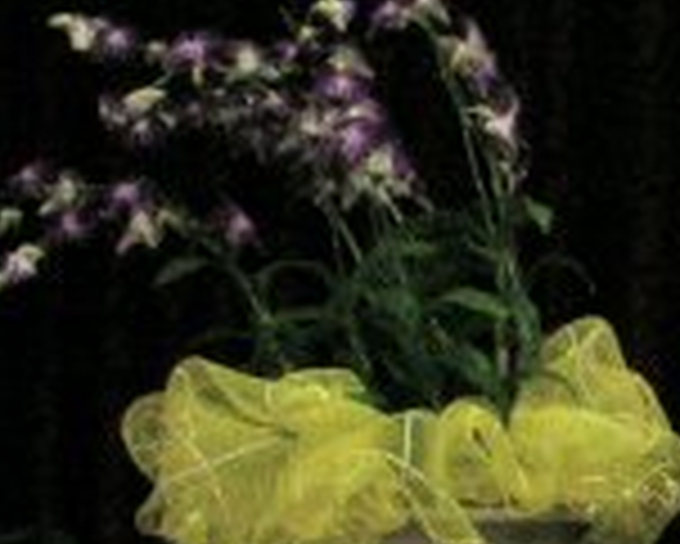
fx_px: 9586
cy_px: 636
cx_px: 1495
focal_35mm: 476
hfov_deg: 4.0
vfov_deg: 3.3
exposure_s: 1/60.1
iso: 200
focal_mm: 16.2
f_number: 4.9
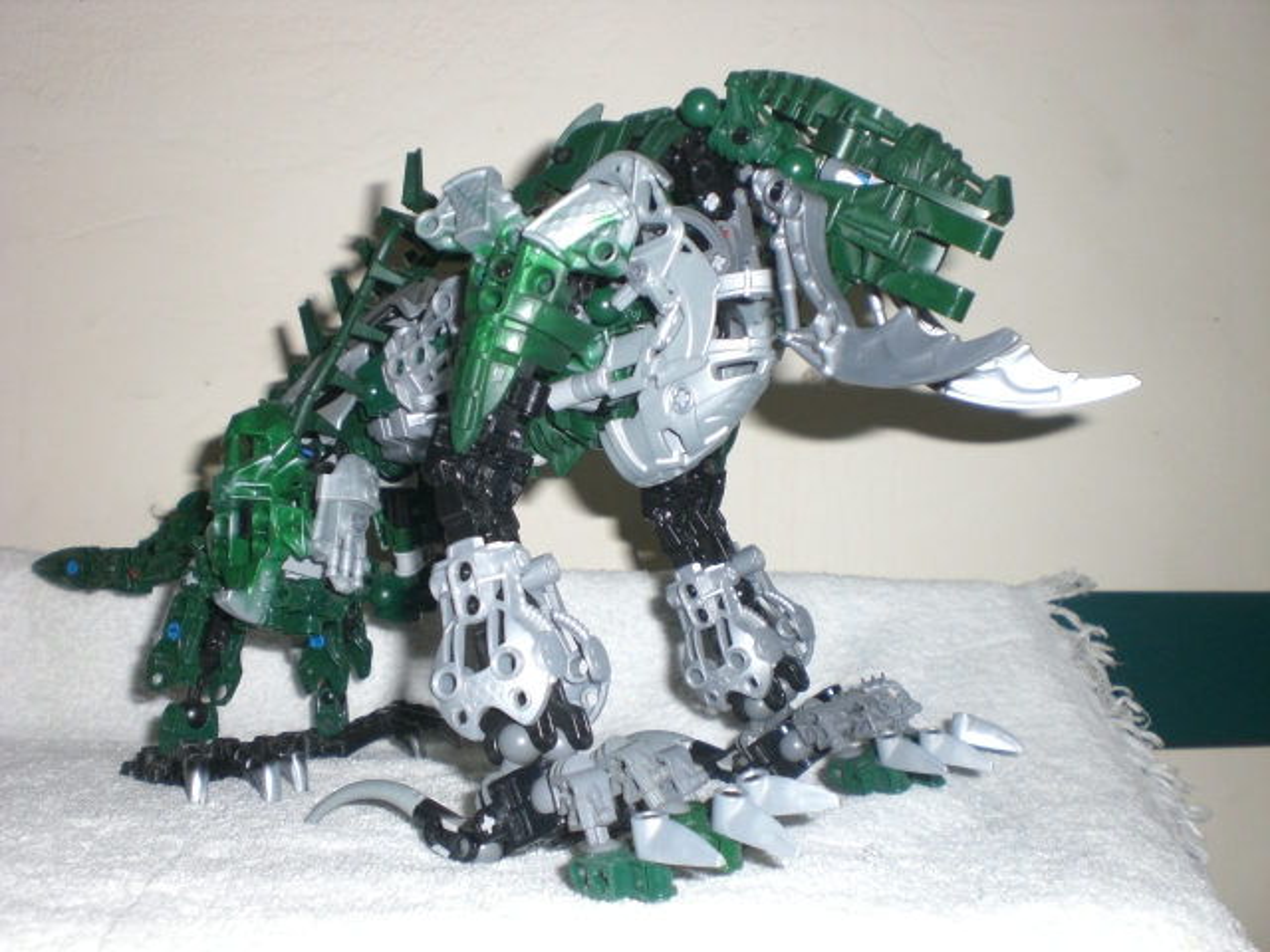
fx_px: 1394
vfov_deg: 37.7
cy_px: 476
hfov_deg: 49.0
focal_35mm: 38
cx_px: 635
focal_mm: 6.3
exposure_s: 1/60
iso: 100
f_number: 3.1
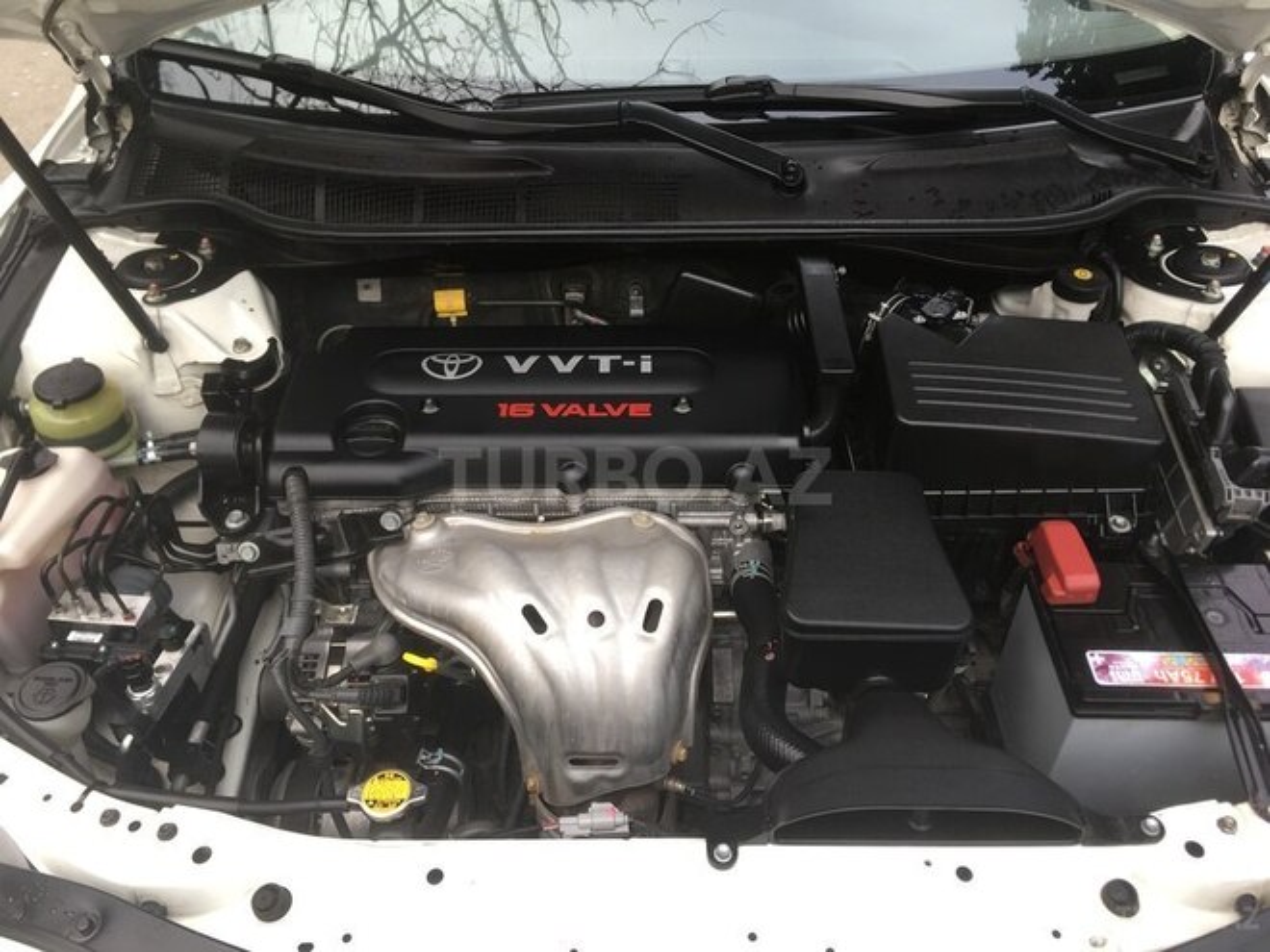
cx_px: 635
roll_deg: -0.5
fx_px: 1064
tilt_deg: -42.1
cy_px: 476
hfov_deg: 61.7
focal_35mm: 29
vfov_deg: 48.2
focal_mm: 4.15
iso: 25
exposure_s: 1/101
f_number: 2.2
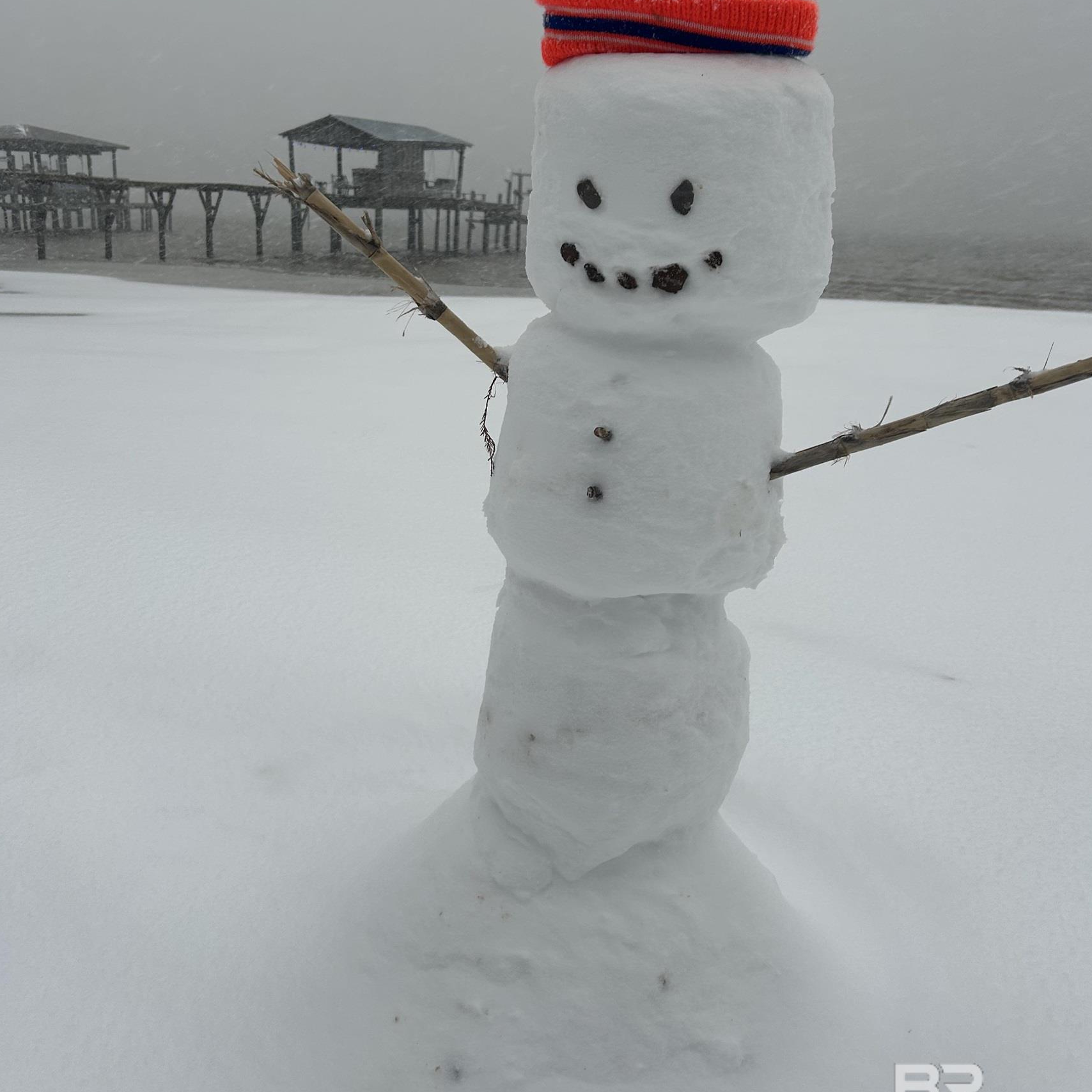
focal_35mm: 31
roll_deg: -1.8
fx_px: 1106
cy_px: 462
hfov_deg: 52.5
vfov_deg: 52.3
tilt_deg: -12.3
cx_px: 547
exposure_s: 1/129
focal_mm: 5.7
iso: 32
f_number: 1.5
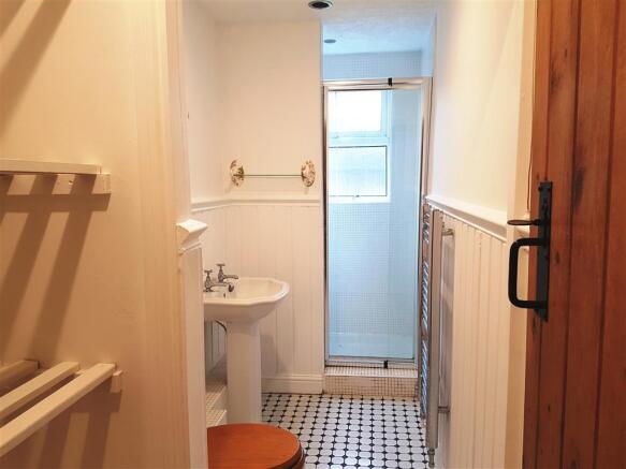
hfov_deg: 67.3
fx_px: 470
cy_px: 234
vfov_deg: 53.0
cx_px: 313
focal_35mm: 26
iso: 64
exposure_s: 1/50
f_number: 1.7
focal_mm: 4.2
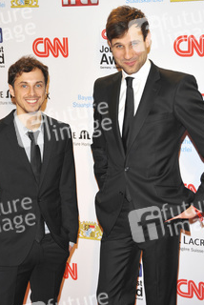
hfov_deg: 21.0
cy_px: 173
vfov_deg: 30.9
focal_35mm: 65
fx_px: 551
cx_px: 91
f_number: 6.3
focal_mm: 52
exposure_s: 1/250
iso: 640
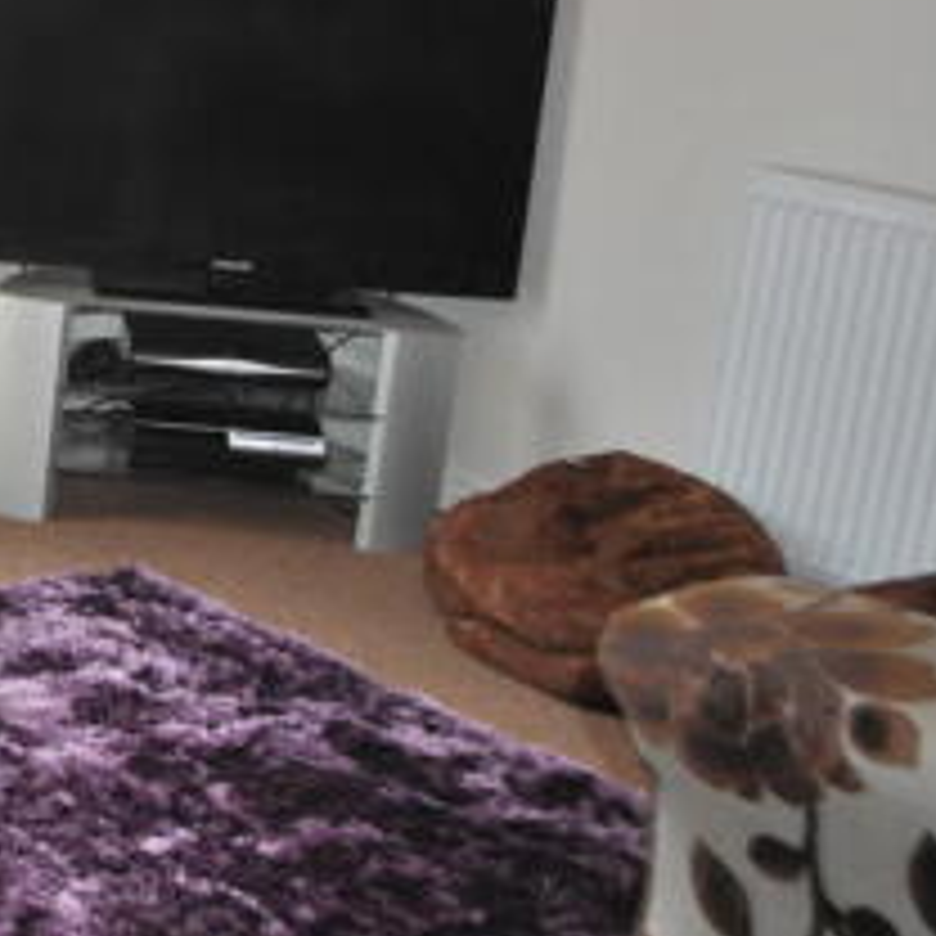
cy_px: 407
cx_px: -340
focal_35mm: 72
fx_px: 2203
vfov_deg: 24.0
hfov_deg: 21.3
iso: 100
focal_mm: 18
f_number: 3.5
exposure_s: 1/50
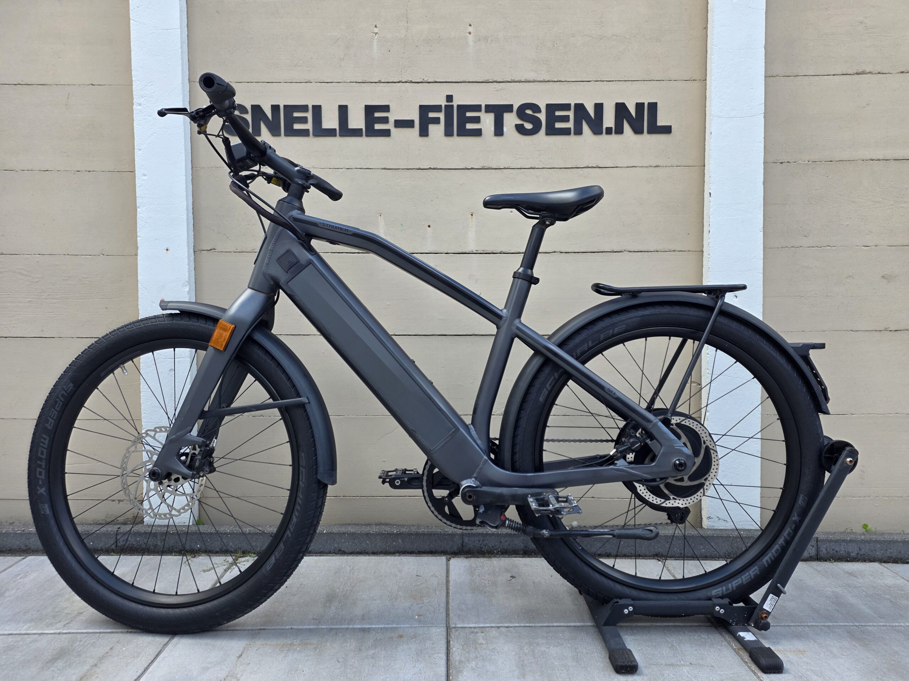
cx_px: 454
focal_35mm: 23
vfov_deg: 58.9
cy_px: 340
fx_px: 604
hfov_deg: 73.9
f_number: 1.7
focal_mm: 6.25
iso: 50
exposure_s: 1/359
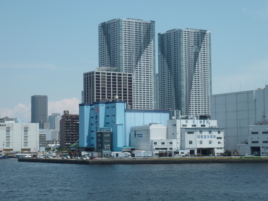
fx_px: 604
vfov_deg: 18.9
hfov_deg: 25.0
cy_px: 100
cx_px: 134
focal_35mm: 78
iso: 80
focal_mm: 12.8
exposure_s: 1/640
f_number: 4.2
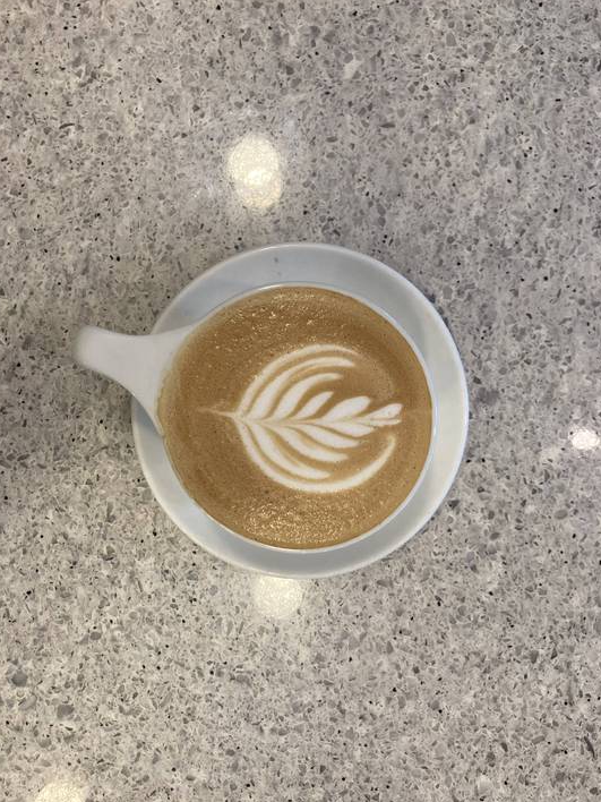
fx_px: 671
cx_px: 301
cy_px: 405
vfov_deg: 61.7
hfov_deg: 48.2
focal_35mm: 29
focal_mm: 3.99
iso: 64
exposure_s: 1/60
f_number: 1.8
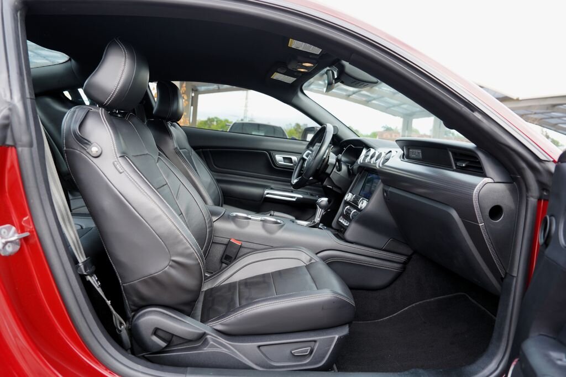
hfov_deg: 73.7
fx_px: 377
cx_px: 283
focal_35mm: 24
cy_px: 188
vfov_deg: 53.1
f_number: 4
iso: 100
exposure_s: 1/60
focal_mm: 24
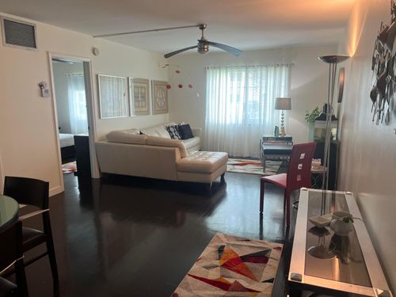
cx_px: 198
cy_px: 148
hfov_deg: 67.3
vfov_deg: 53.1
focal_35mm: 26
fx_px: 297
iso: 100
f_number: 1.5
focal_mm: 5.7
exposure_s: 1/120
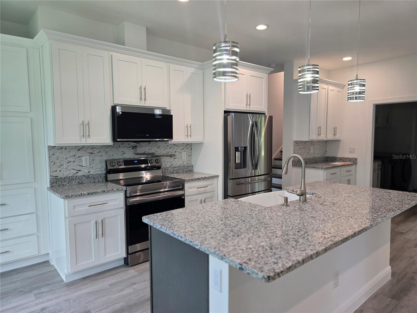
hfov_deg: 73.9
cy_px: 156
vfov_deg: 58.9
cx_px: 208
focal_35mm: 23
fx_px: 277
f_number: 1.7
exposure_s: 1/120
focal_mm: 6.3
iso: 125
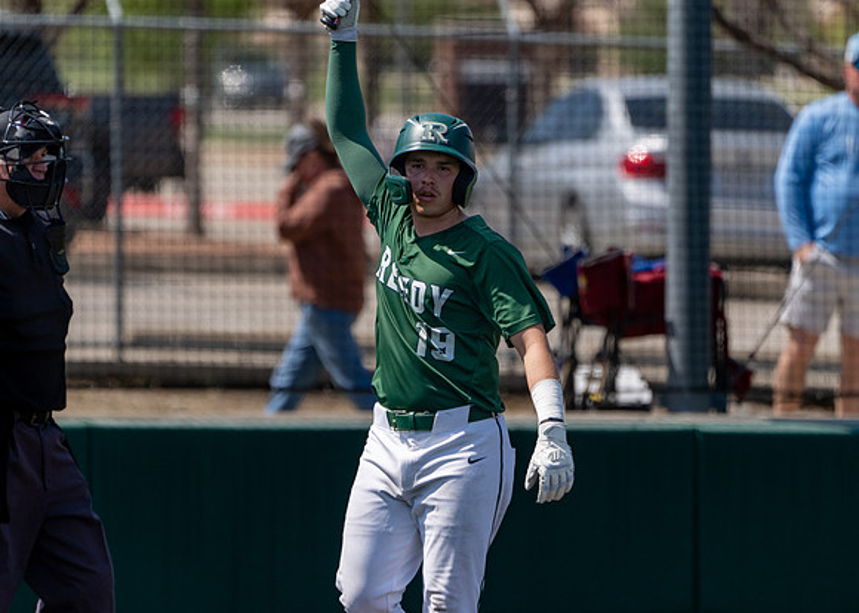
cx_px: 448
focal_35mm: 624
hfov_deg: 3.2
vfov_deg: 2.3
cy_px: 325
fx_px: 15210
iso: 800
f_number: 8
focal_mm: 560
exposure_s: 1/2500
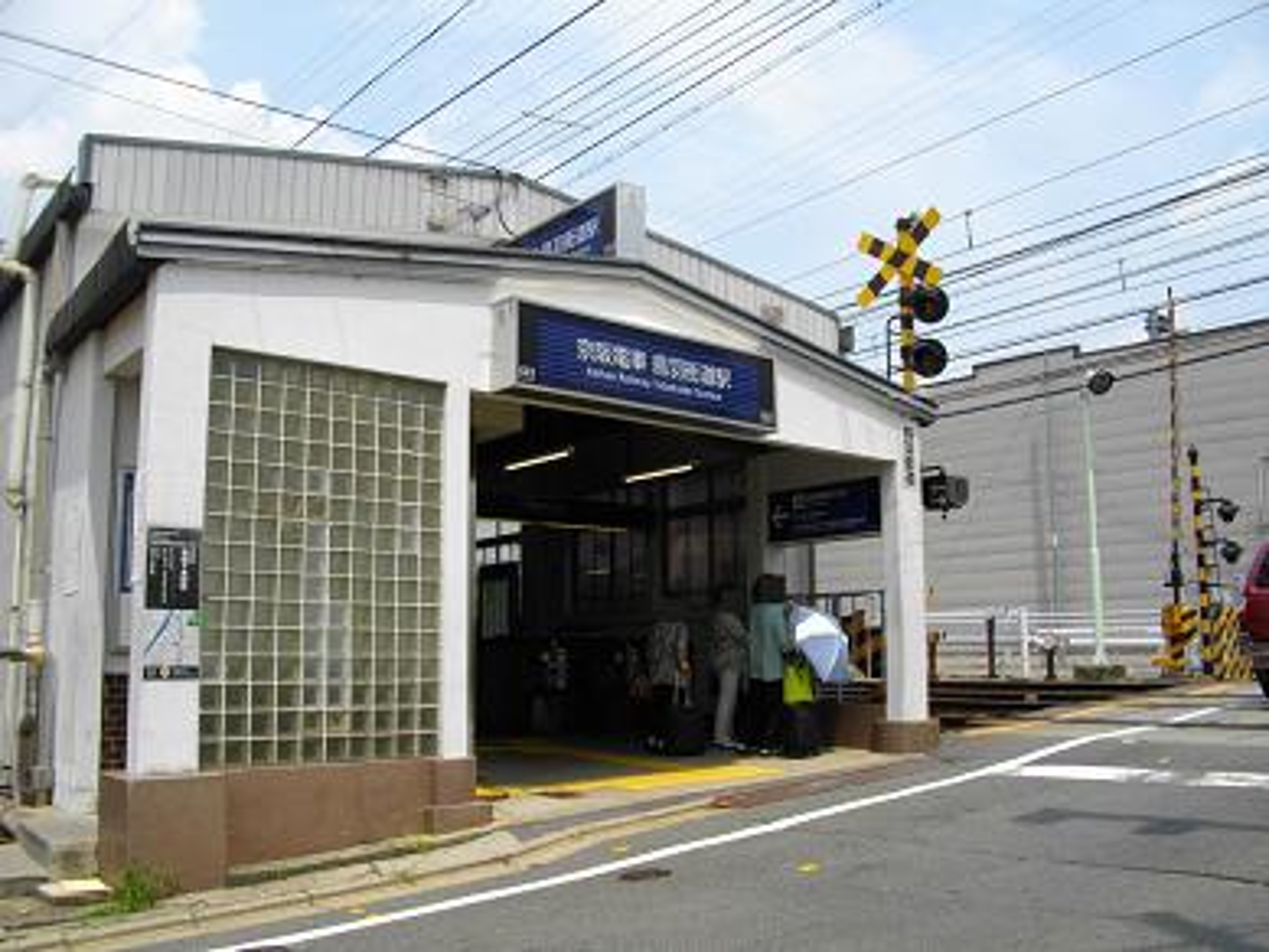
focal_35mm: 32
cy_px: 476
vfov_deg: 44.2
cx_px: 634
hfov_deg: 56.8
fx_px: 1173
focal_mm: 5.7
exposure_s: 1/400
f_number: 5.5
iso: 100
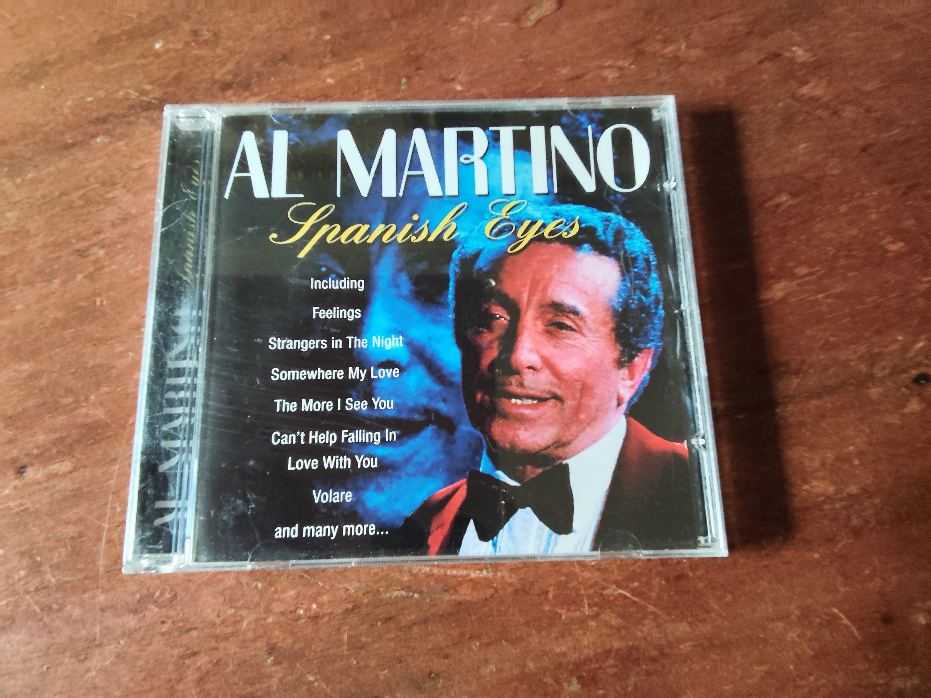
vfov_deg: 53.1
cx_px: 466
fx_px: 699
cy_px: 349
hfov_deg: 67.3
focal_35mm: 26
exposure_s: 1/33.3
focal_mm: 2.78
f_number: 2
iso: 160
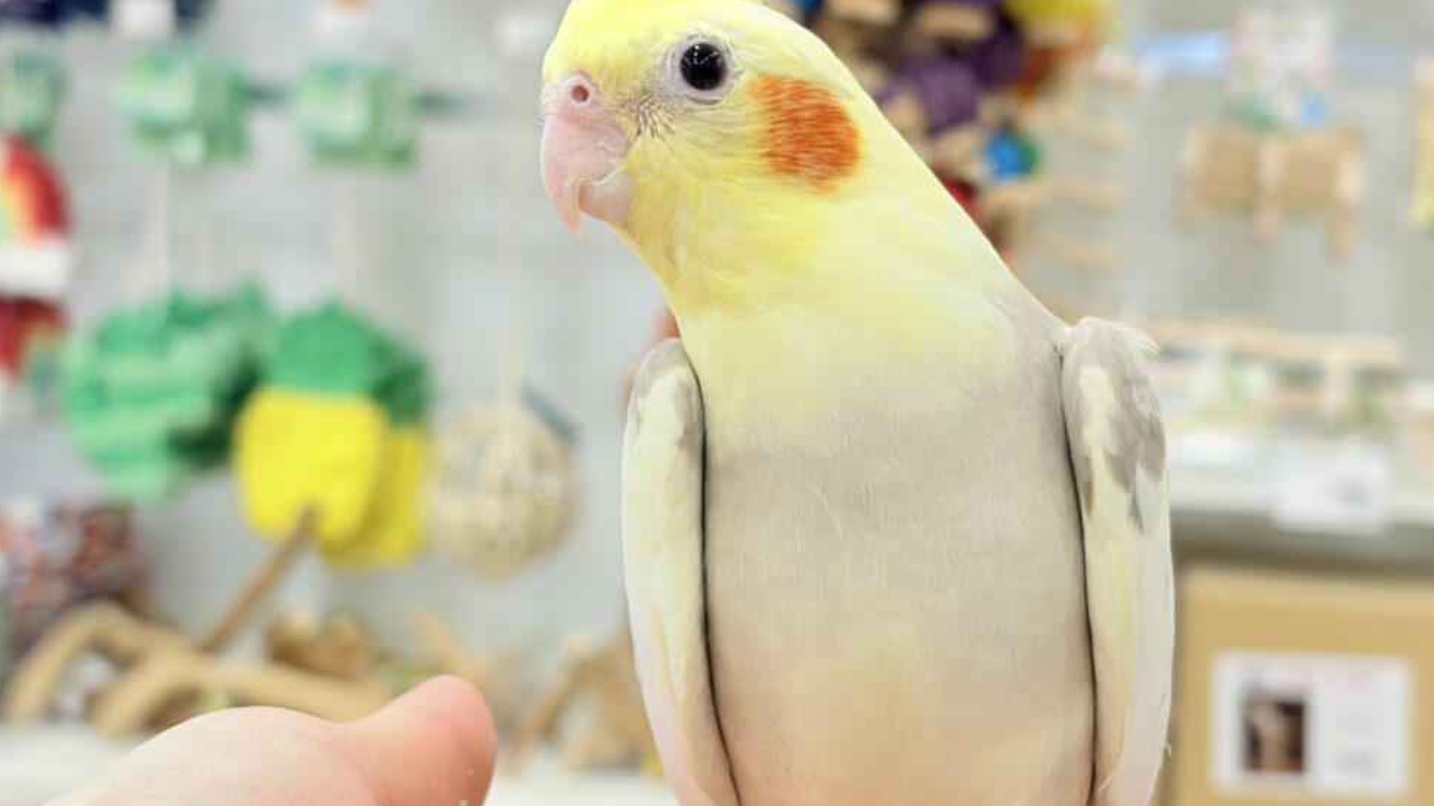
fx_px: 2661
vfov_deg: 17.2
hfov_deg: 30.2
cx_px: 722
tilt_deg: -5.4
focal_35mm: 70
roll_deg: -1.6
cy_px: 354
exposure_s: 1/100
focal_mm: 5.96
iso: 100
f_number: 1.6
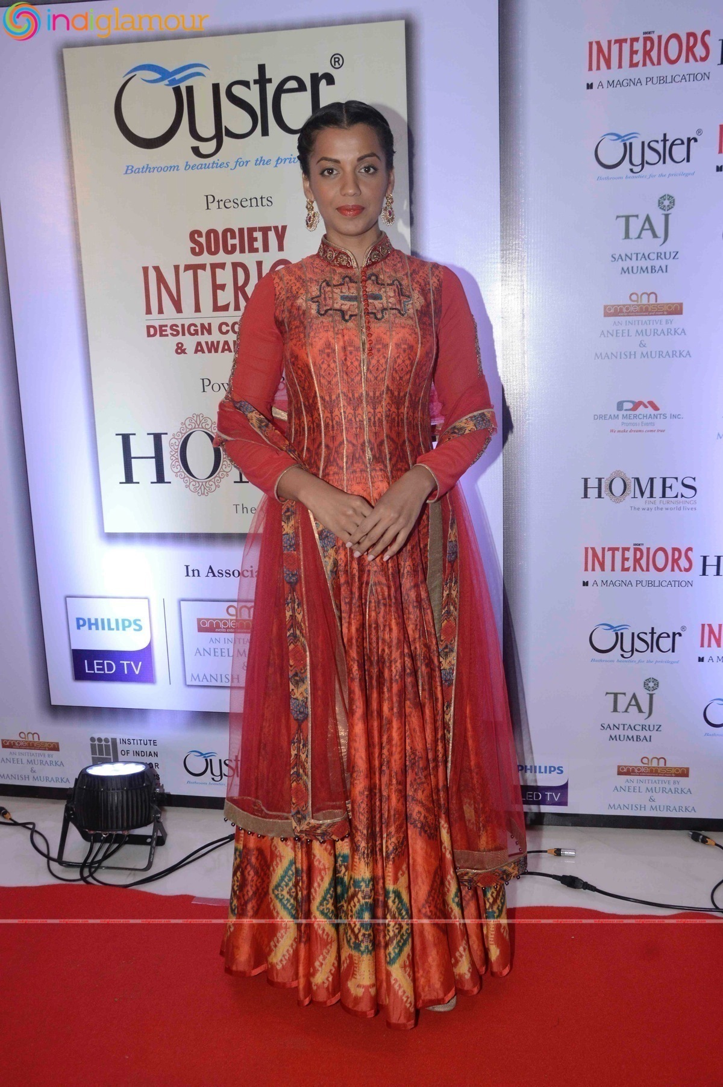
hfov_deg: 21.5
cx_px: 362
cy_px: 544
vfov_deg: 31.9
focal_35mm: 63
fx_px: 1901
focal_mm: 42
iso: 800
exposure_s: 1/160
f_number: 10
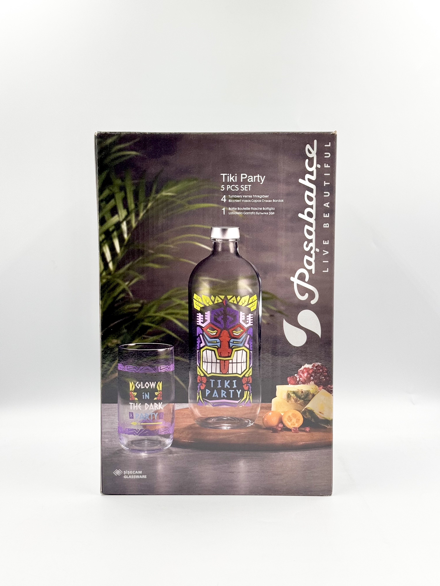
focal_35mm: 48
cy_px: 293
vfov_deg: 39.7
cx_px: 220
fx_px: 813
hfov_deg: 30.3
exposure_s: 1/402
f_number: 1.78
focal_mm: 6.76
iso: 64
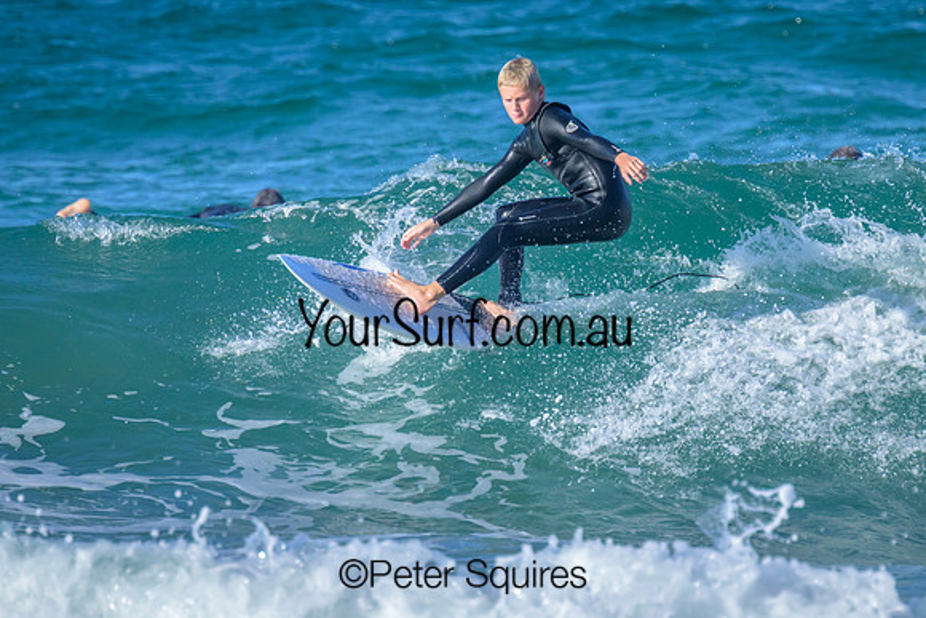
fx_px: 28301
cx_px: 508
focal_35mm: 1100
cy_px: 285
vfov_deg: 1.3
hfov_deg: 1.9
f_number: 11
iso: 1600
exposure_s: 1/2000
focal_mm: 800
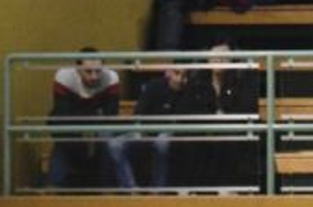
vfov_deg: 3.7
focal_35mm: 363
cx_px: 858
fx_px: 3150
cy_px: 460
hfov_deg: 5.4
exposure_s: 1/200
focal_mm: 40
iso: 1600
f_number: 5.3
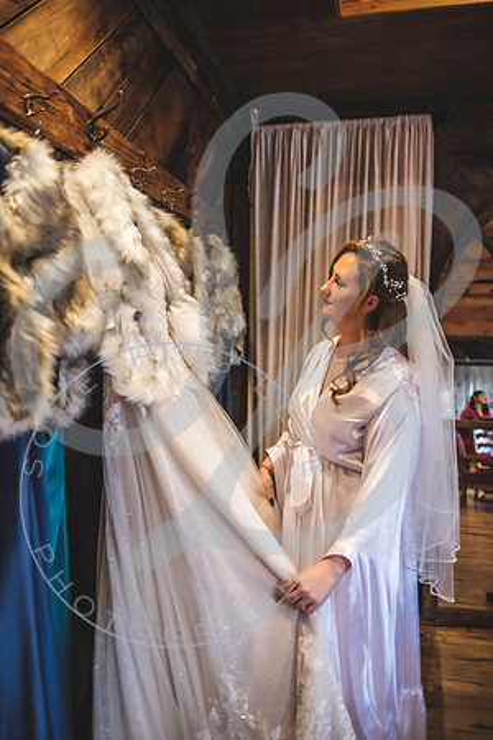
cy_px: 370
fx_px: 575
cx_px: 246
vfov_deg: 65.5
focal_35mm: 28
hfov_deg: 46.4
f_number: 2.8
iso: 1250
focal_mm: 28
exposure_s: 1/125
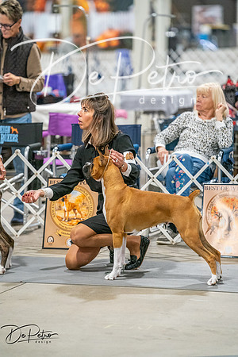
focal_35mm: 200
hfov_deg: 6.9
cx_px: 119
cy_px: 178
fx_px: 1983
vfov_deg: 10.3
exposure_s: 1/250
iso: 6400
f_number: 3.5
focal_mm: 200
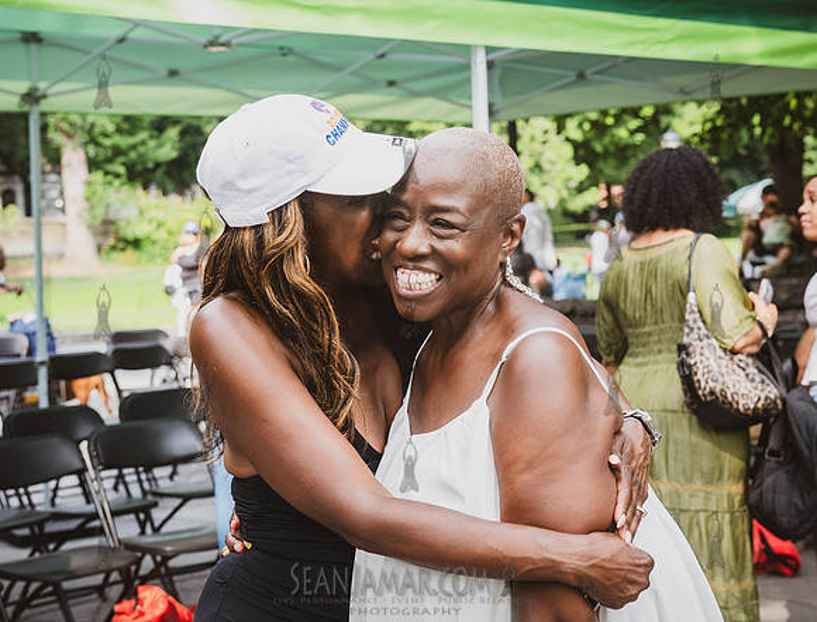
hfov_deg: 30.1
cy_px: 278
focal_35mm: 64
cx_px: 439
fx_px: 1520
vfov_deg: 23.1
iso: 640
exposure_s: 1/320
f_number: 4.5
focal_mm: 44
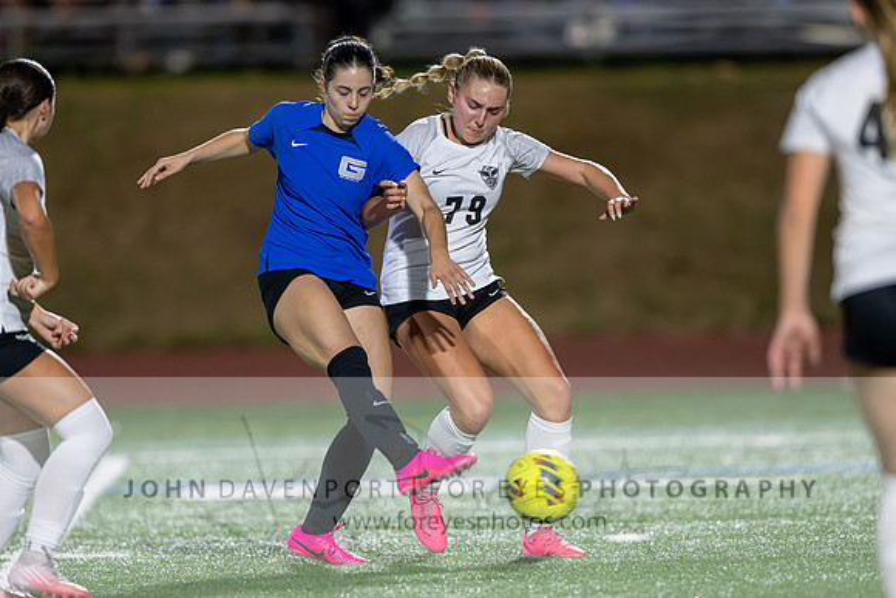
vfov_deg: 2.4
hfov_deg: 3.6
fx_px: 14273
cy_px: 299
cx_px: 423
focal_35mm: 573
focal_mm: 400
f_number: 2.8
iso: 7200
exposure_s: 1/1000
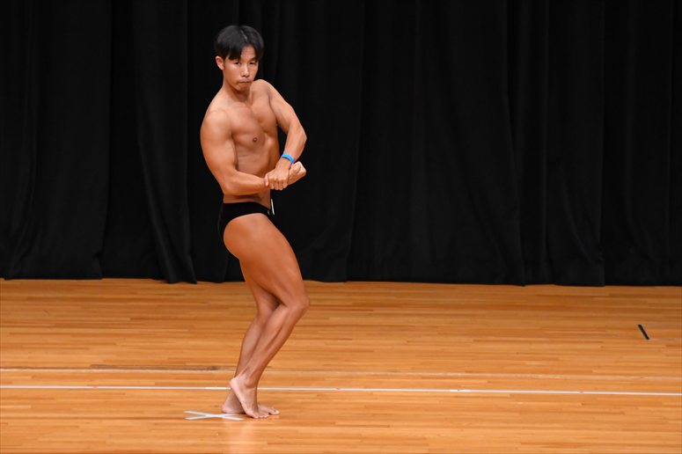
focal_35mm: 300
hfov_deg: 6.9
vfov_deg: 4.6
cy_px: 227
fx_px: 5681
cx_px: 341
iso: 3200
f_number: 5.6
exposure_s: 1/400
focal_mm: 200
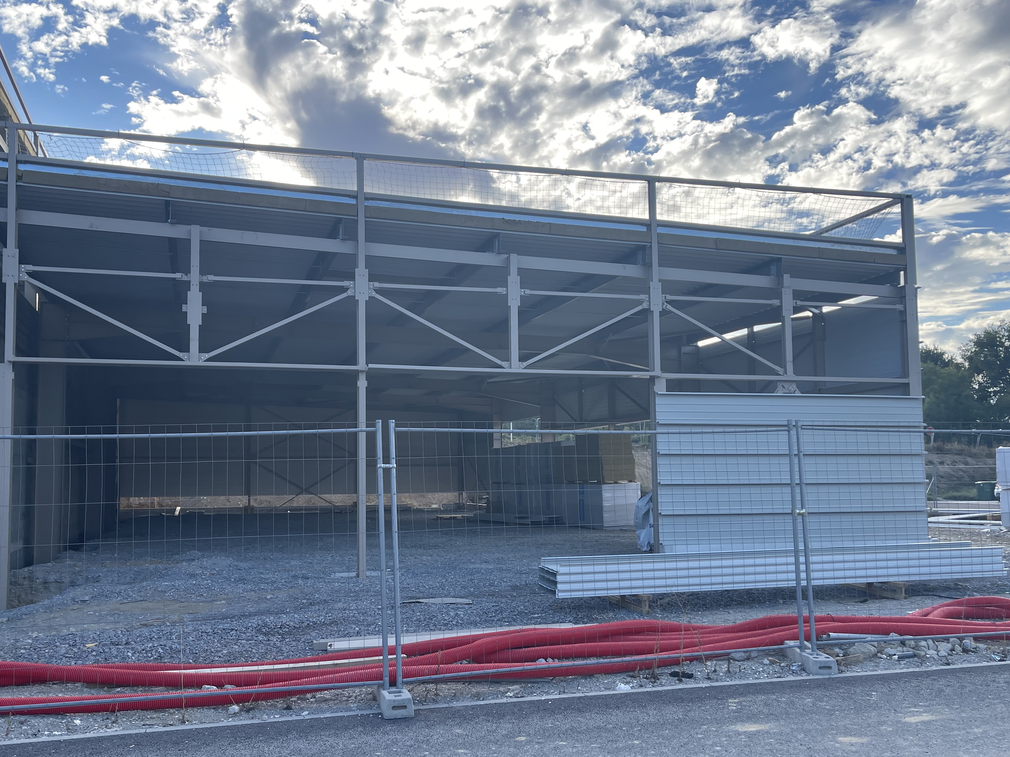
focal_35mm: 31
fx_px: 904
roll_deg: +0.6
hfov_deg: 58.2
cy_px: 412
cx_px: 441
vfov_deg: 45.4
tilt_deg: +3.4
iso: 32
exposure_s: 1/1370
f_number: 1.6
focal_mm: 5.1
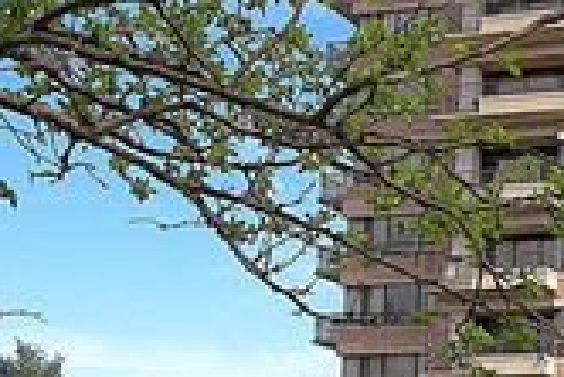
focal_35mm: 97
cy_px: 406
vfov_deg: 13.9
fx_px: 1521
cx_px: 734
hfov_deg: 19.4
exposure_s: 1/640
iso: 50
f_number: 3.2
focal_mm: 6.5
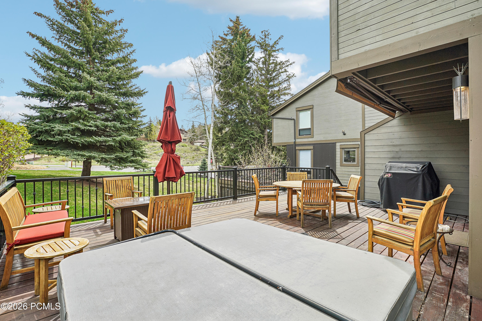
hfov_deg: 96.7
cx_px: 241
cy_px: 160
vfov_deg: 73.7
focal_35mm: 16
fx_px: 214
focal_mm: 16
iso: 100
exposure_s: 1/200
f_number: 8
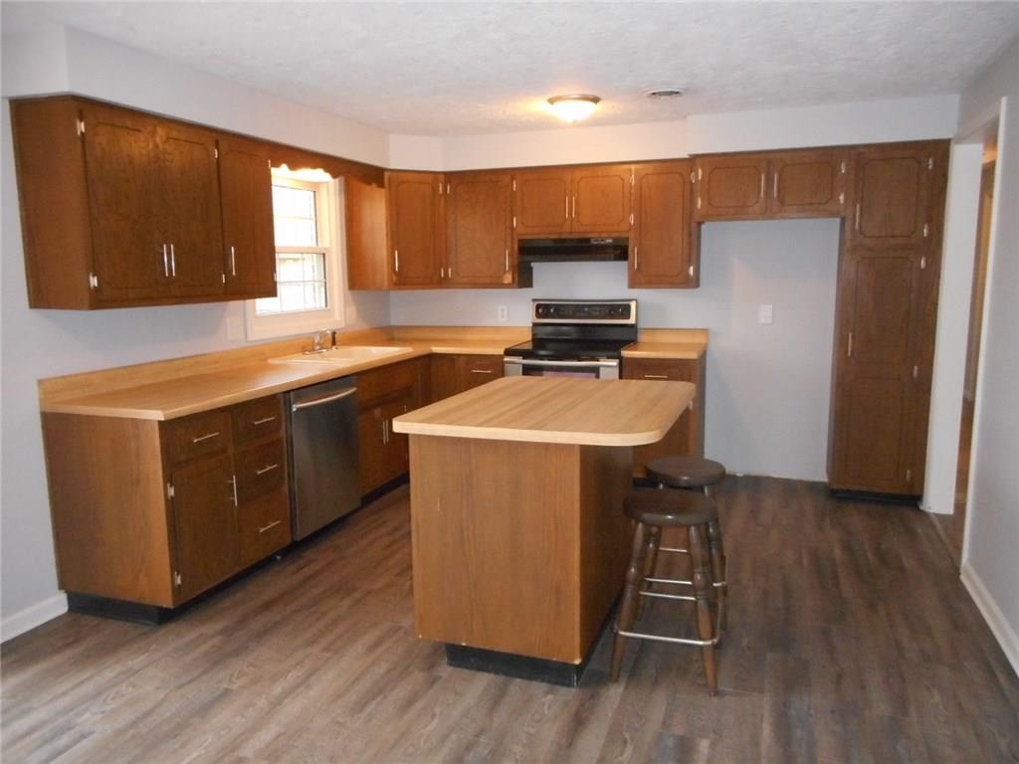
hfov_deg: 69.4
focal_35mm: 25
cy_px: 382
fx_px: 736
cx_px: 510
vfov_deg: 54.9
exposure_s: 1/25
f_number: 3.7
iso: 800
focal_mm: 4.5
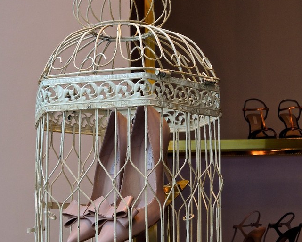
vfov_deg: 18.0
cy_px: 92
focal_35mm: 85
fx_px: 760
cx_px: 146
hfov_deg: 22.5
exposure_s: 1/100
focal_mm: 11.1
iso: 100
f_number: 4.2
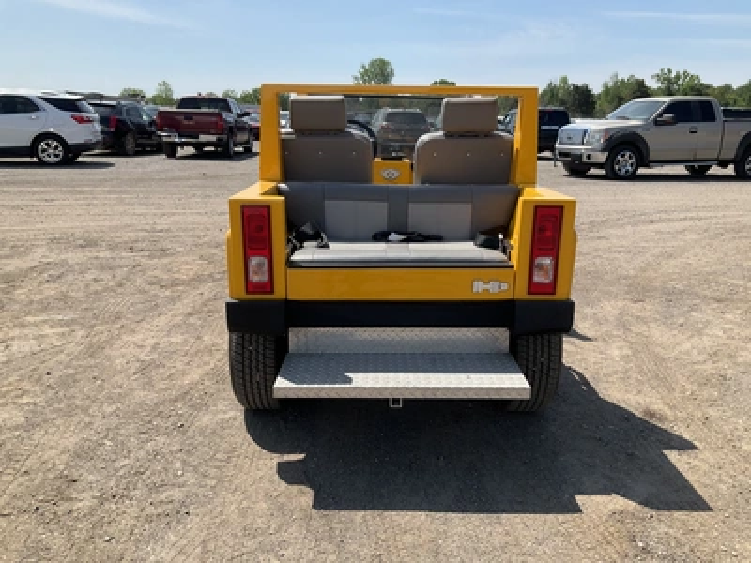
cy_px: 282
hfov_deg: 61.7
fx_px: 629
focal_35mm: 29
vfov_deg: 48.2
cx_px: 376
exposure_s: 1/1626
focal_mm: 3
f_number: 1.8
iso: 25
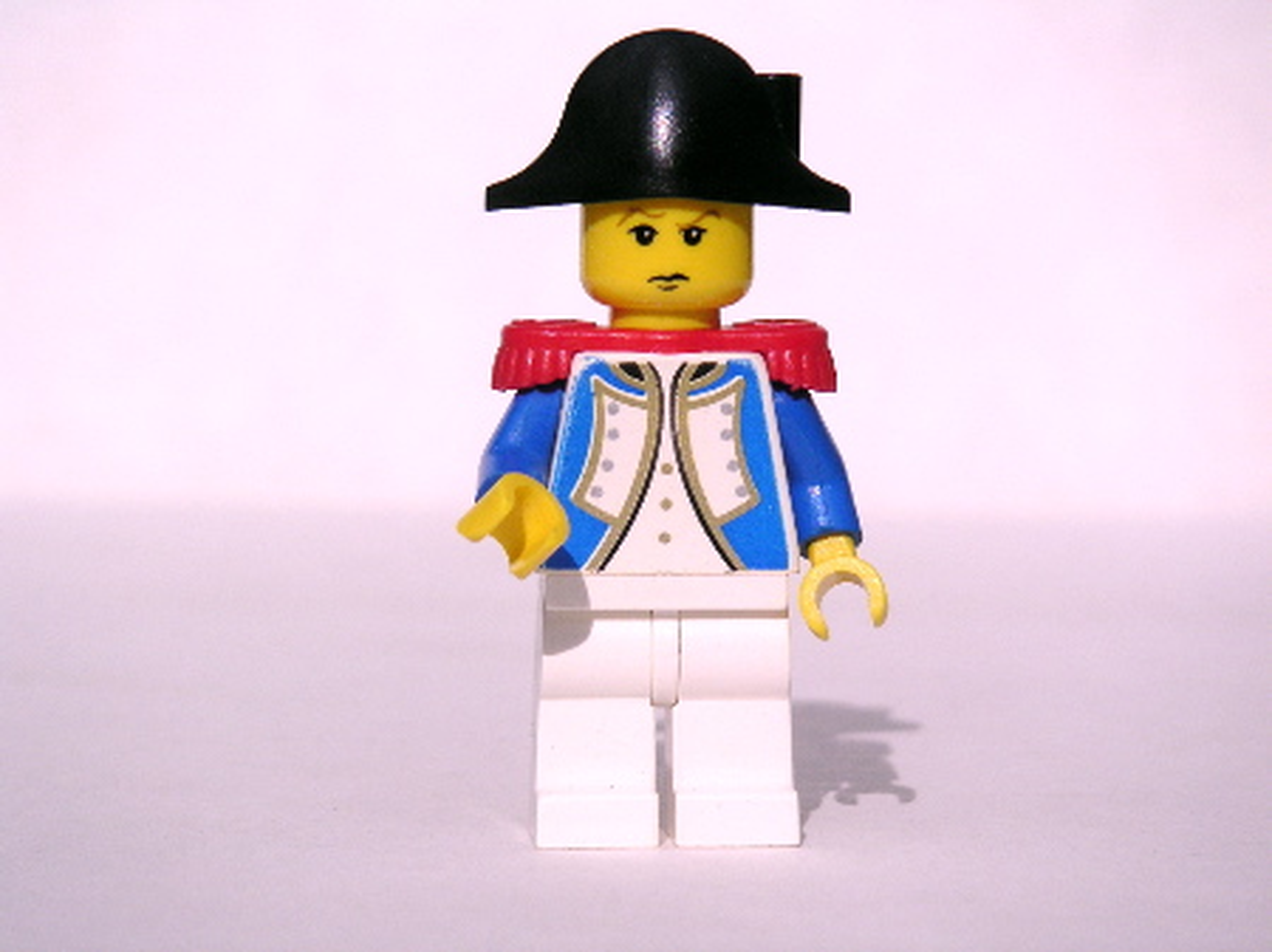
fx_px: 4077
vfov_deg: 13.3
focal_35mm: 111
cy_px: 476
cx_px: 636
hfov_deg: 17.7
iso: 50
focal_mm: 17.1
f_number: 8
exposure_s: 1/750
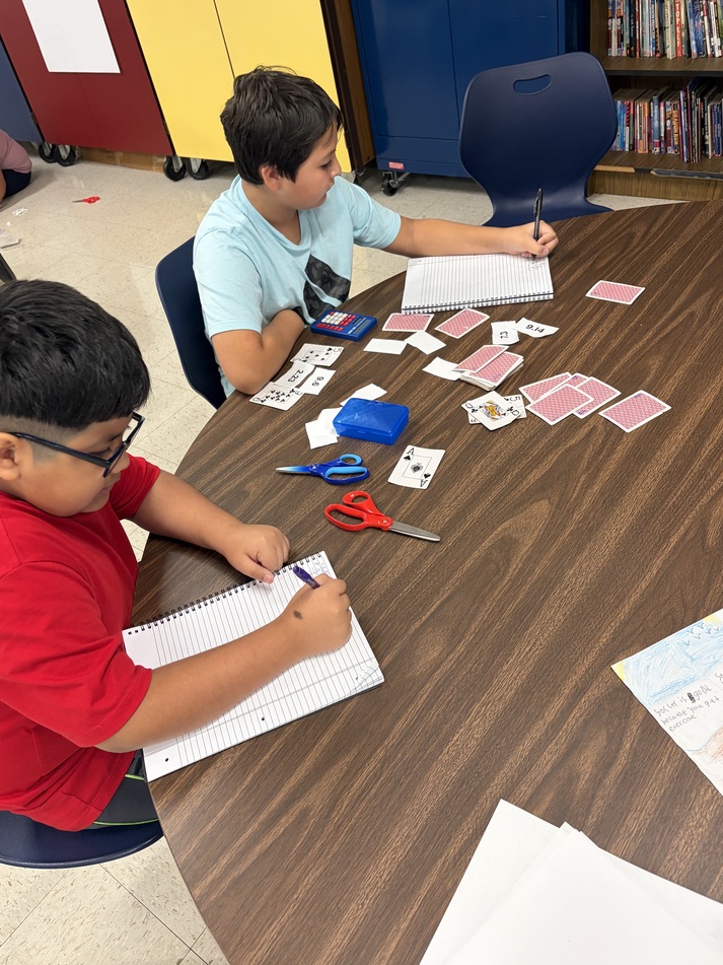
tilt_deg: -38.1
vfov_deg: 63.4
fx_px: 780
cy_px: 454
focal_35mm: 28
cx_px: 344
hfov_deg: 49.7
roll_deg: +14.7
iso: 160
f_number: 1.6
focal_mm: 5.96
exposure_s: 1/60
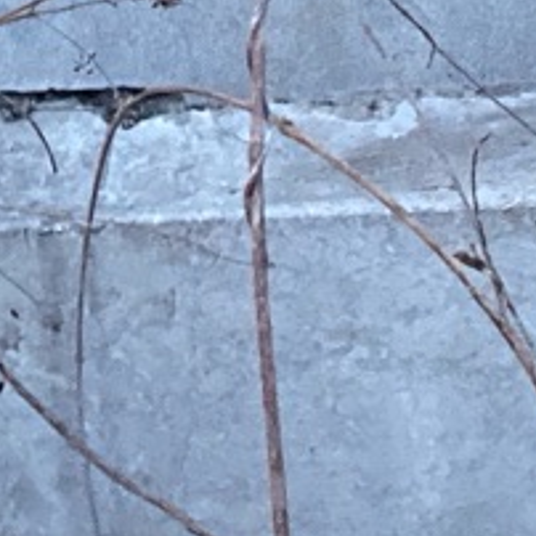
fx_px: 2996
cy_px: -535
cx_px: 695
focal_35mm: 171
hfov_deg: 10.0
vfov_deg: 9.5
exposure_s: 1/40
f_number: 1.8
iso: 500
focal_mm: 4.25
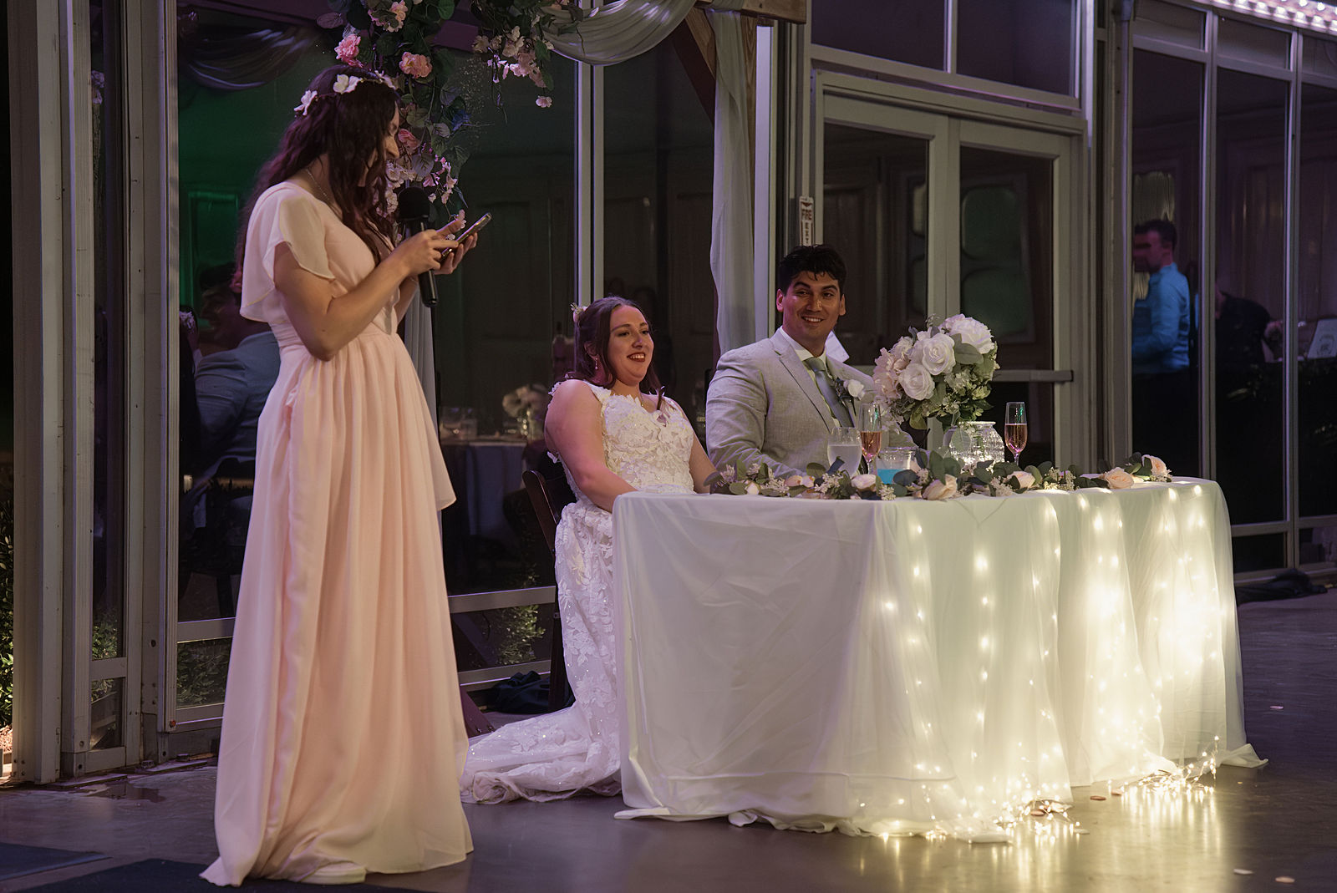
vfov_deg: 20.3
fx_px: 2490
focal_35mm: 67
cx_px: 668
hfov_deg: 30.1
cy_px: 446
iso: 12800
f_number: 2.8
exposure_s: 1/160
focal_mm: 67
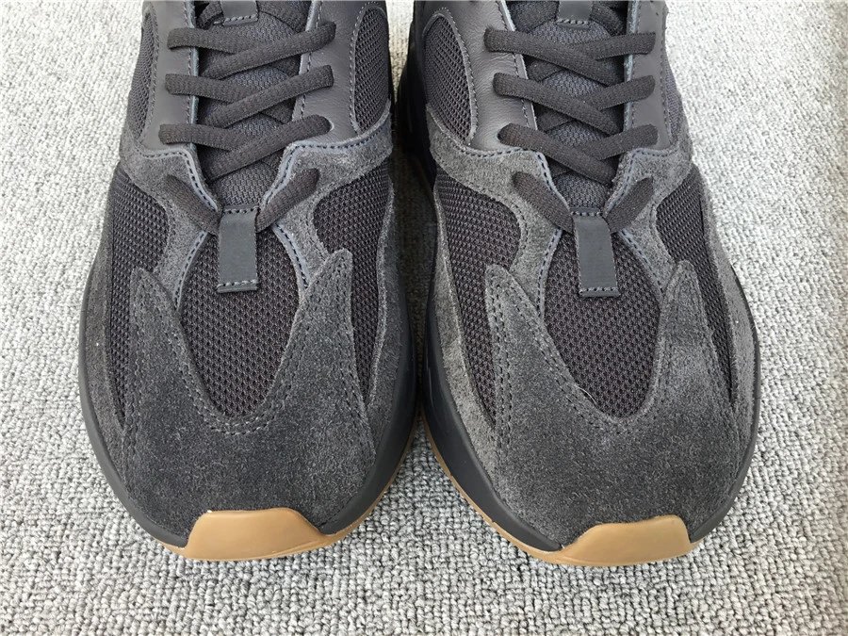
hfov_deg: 58.4
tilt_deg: -49.1
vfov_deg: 45.4
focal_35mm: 31
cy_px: 318
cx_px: 424
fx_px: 759
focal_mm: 3.3
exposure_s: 1/102
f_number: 2.4
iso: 25
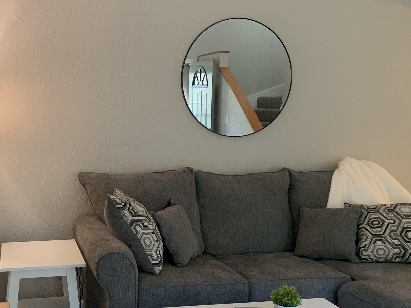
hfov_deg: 40.6
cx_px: 126
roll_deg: -1.7
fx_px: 546
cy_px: 186
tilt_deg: -6.7
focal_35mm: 46
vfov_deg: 31.4
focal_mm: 4.25
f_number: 1.8
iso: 250
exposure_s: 1/60
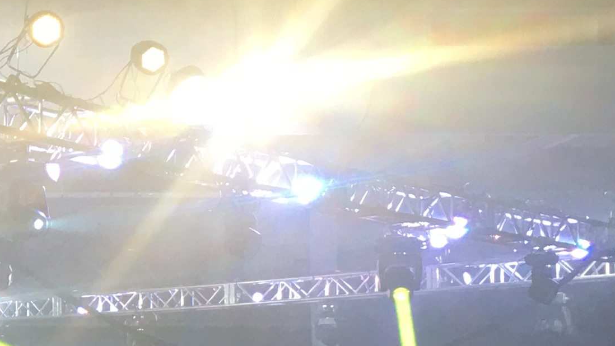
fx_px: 1892
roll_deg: -0.8
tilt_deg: +2.8
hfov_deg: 16.9
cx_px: -276
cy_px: 391
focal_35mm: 116
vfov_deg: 10.3
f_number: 2.2
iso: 25
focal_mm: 4.15
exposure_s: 1/15
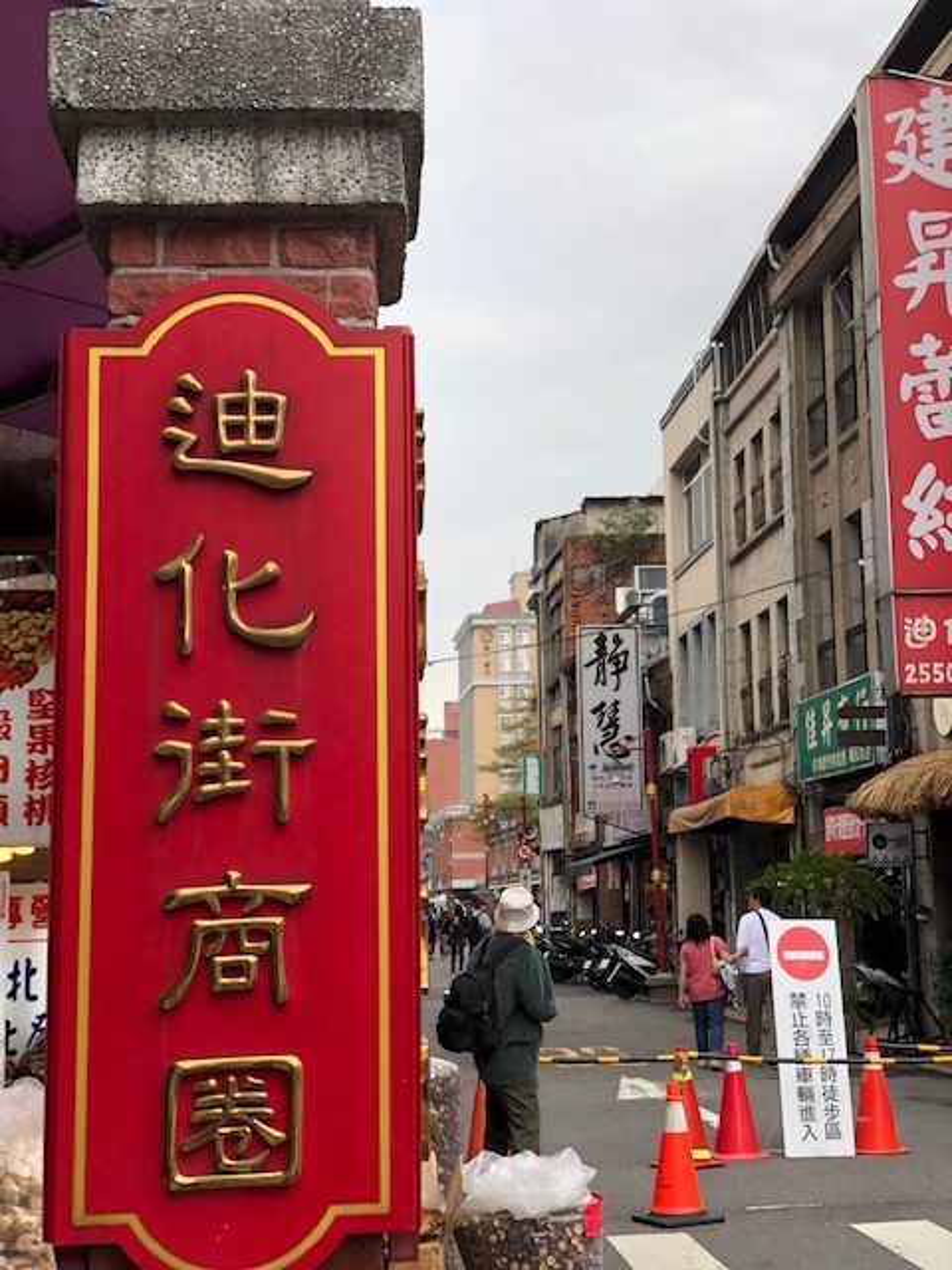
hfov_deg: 28.0
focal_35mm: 52
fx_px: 1907
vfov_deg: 36.8
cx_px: 476
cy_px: 635
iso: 16
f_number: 2.4
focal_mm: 6
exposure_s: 1/231
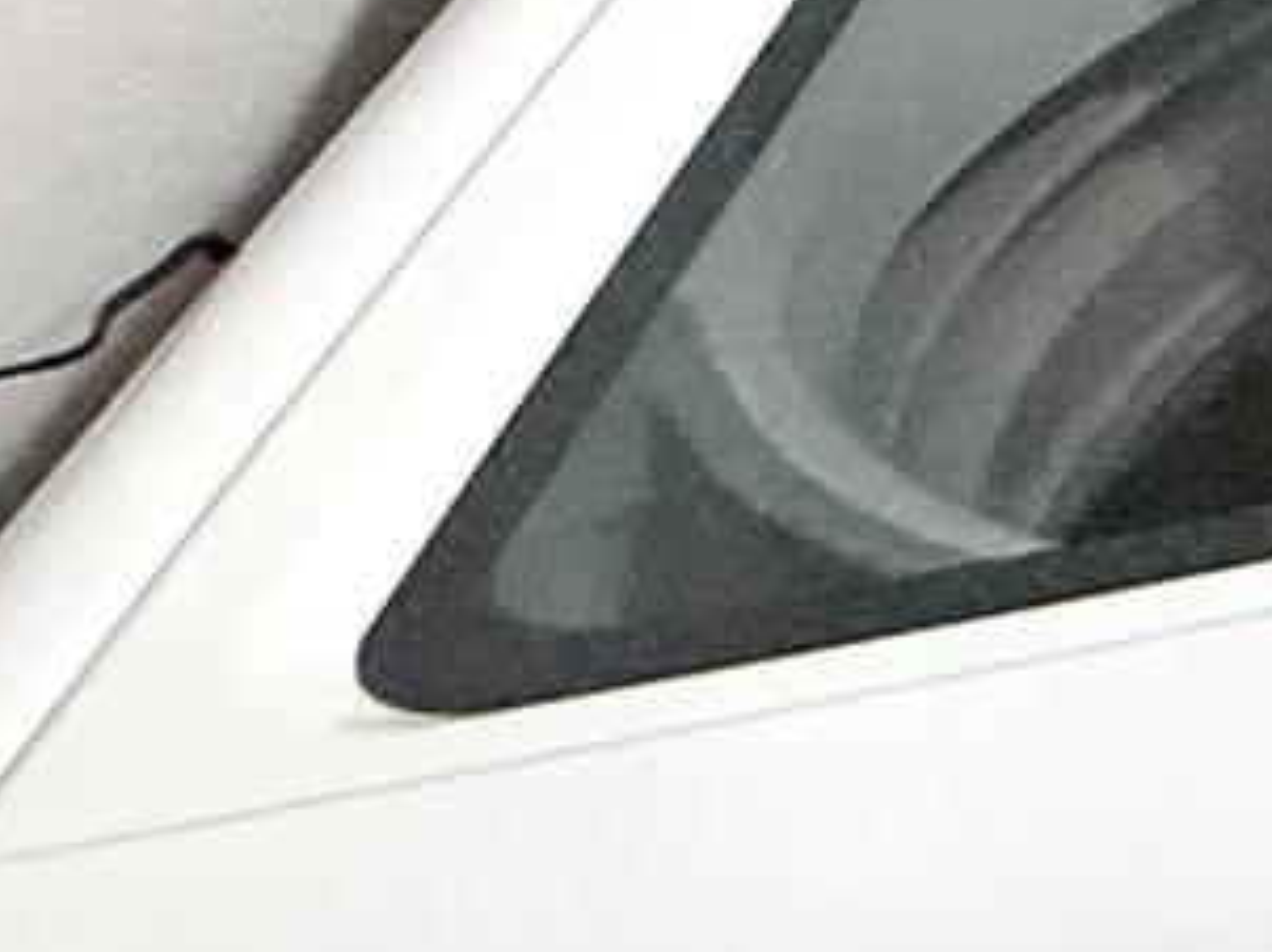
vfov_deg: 11.6
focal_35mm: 95
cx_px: 3589
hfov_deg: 12.2
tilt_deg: -3.4
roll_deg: -1.0
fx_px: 3488
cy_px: -1584
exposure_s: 1/60
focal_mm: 2.22
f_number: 2.2
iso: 250
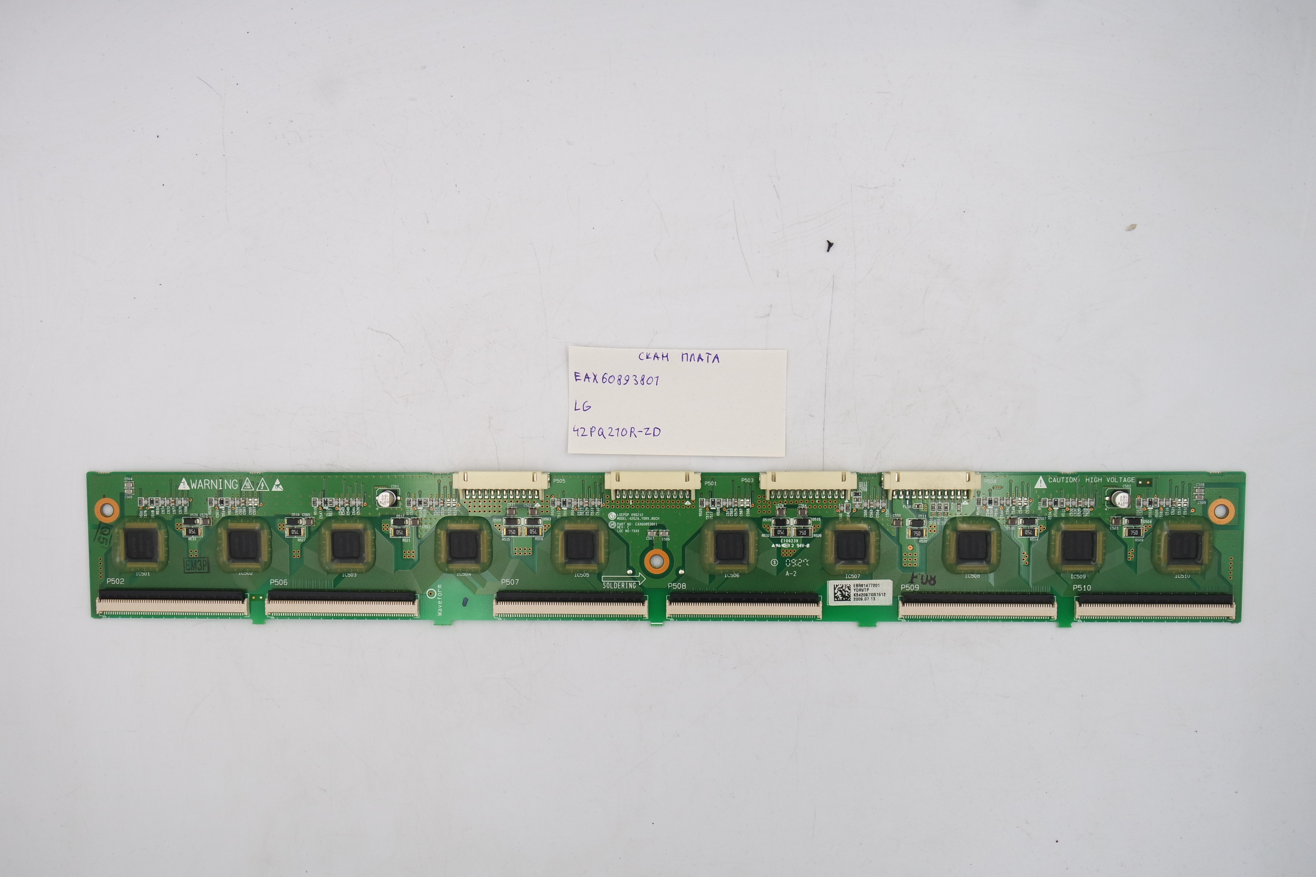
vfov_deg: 37.9
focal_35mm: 35
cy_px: 438
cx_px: 658
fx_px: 1279
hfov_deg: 54.4
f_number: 5.6
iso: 160
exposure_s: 1/100
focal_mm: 13
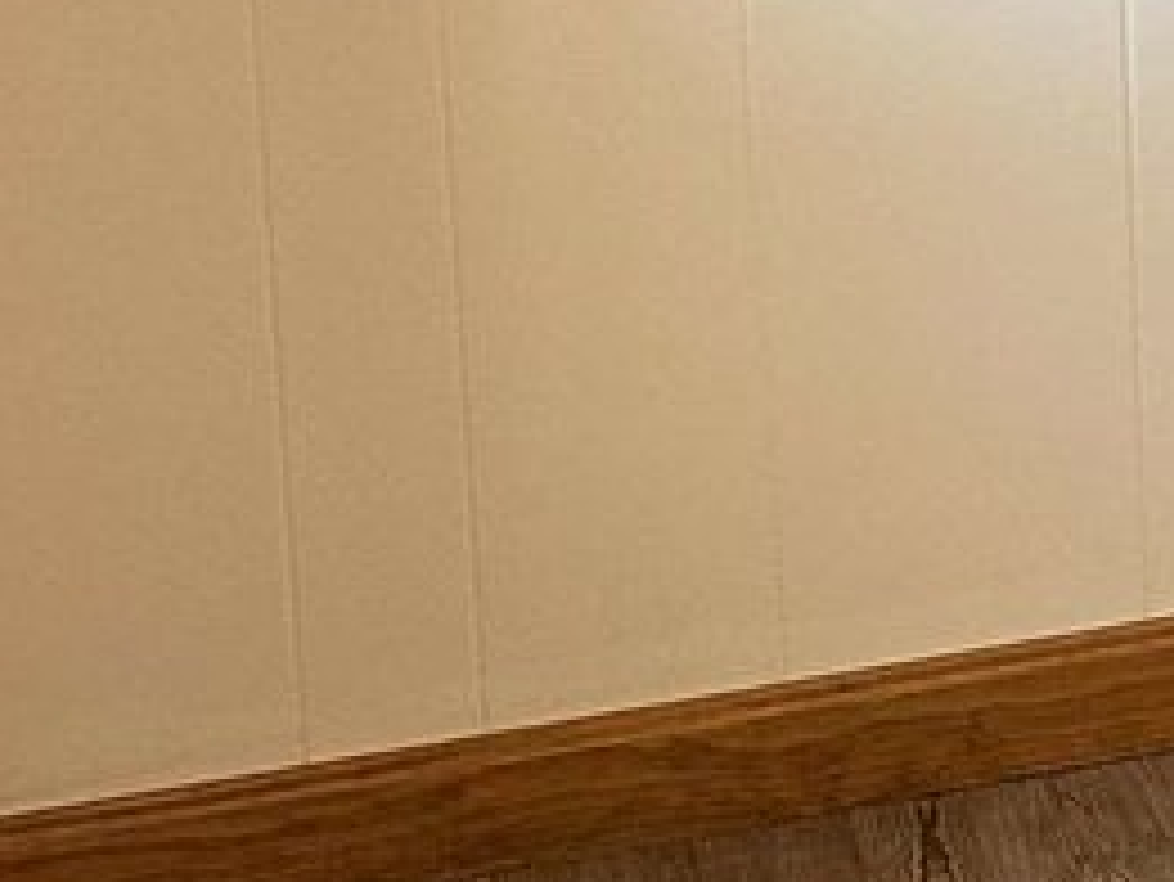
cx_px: 2942
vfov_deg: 9.5
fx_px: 4988
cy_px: -819
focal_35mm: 147
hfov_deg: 11.0
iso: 160
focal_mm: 6.86
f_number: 1.78
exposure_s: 1/60
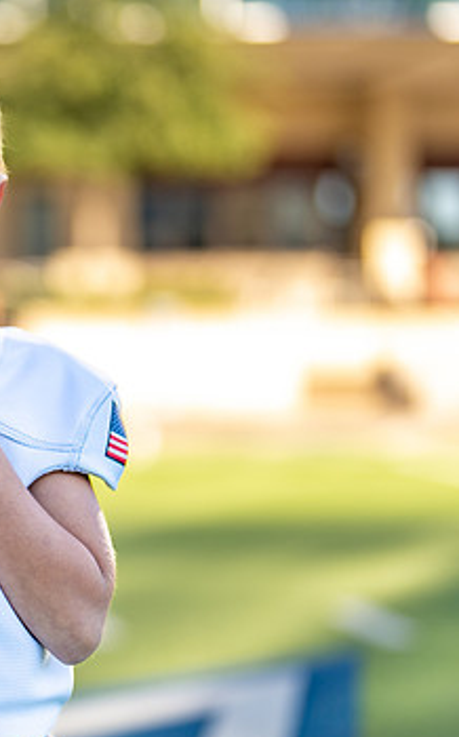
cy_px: 404
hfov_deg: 12.8
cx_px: -95
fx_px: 1986
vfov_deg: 21.0
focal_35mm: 99
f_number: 1.2
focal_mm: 50
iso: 100
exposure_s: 1/2500
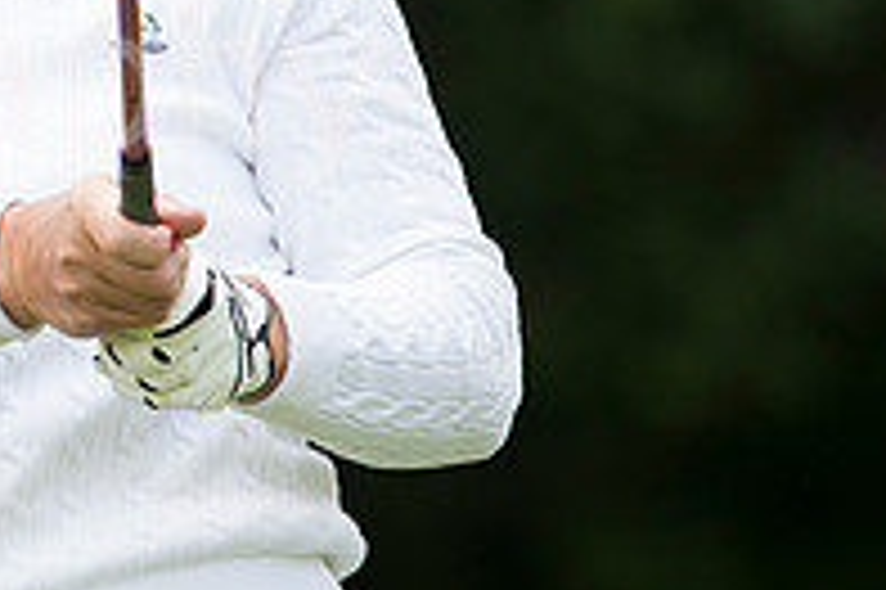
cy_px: -135
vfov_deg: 0.9
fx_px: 36221
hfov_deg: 1.4
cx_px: -189
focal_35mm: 1473
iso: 800
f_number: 5.6
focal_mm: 500
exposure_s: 1/800
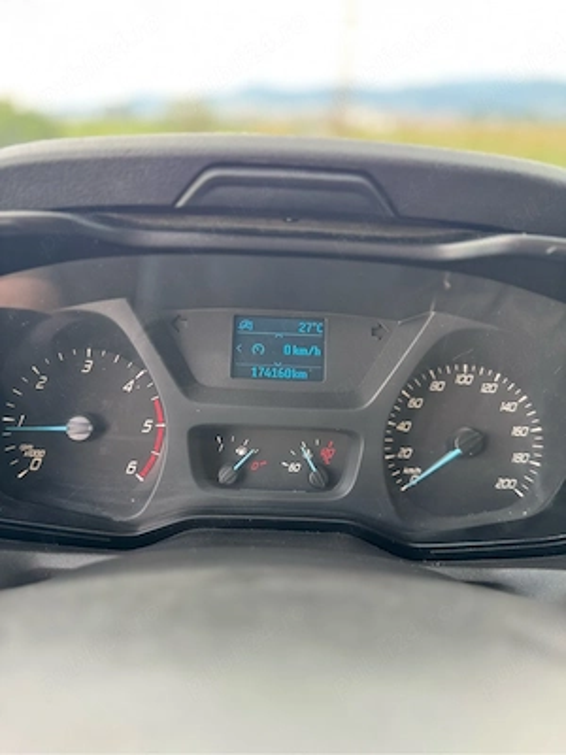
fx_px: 523
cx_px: 283
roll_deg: +0.1
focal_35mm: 24
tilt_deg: -24.8
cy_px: 378
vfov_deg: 71.6
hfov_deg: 56.8
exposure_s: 1/95
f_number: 1.78
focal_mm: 6.76
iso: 200
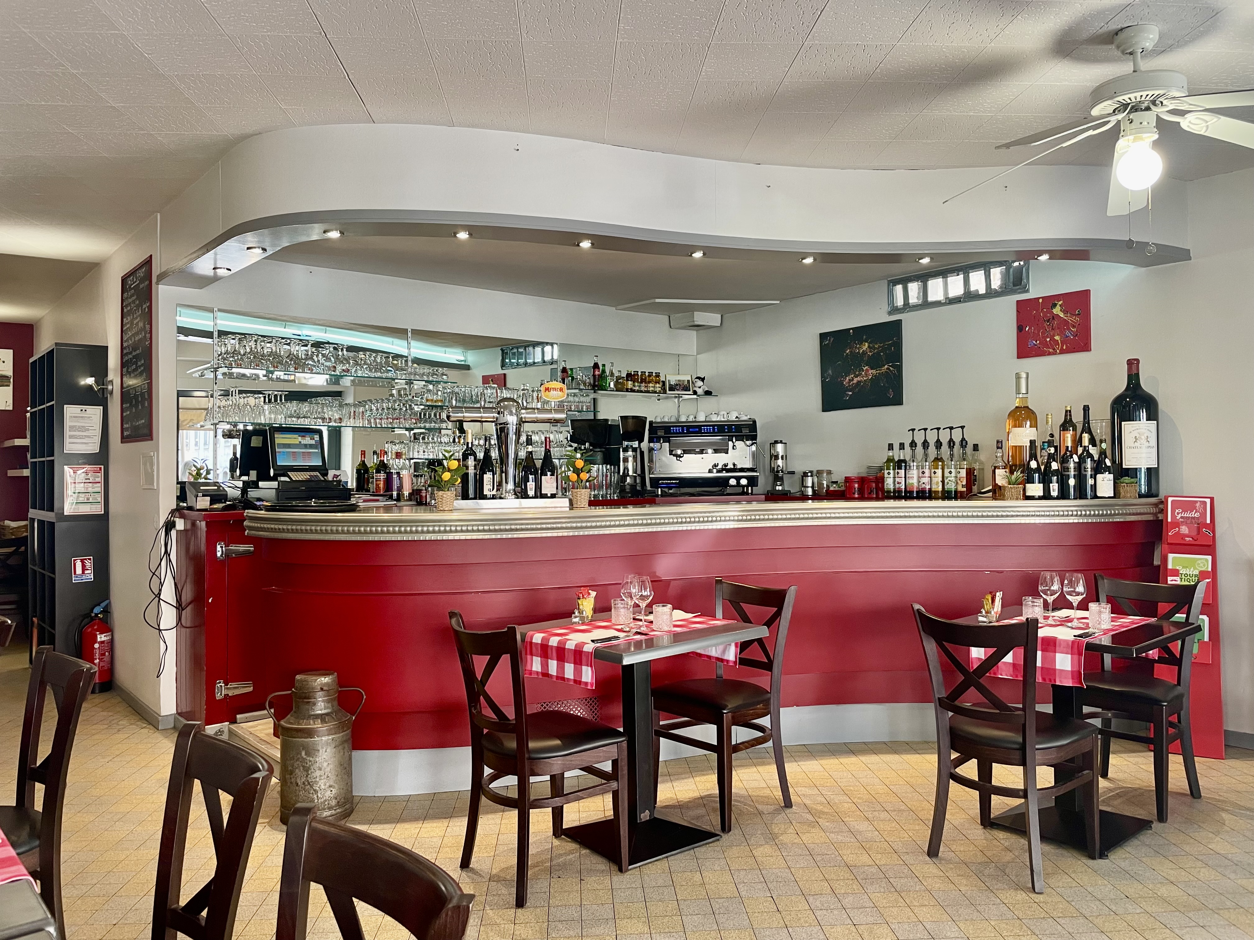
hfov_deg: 67.3
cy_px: 470
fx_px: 942
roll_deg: +0.7
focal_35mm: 26
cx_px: 627
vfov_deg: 53.1
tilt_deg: +0.6
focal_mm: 4.2
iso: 64
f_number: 1.6
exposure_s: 1/50
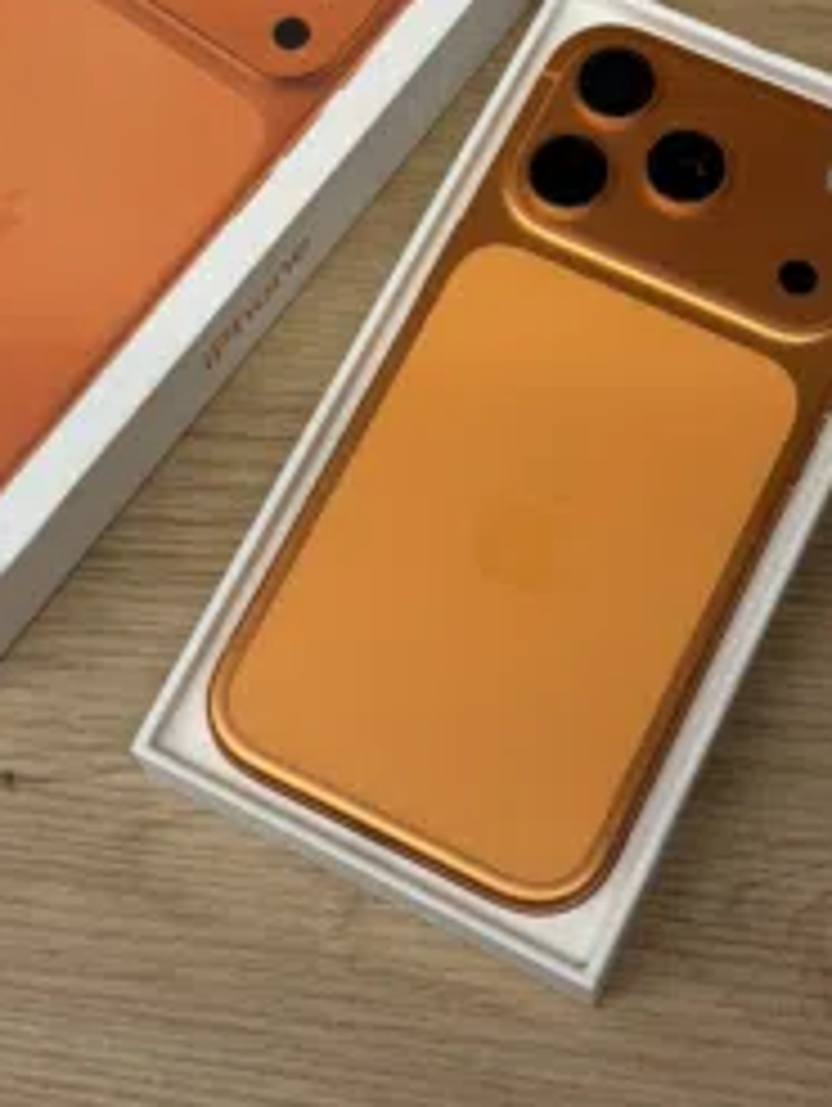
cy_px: 315
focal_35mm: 78
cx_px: 400
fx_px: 2495
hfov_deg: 18.9
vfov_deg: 24.8
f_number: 1.78
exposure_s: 1/50
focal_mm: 6.76
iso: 64
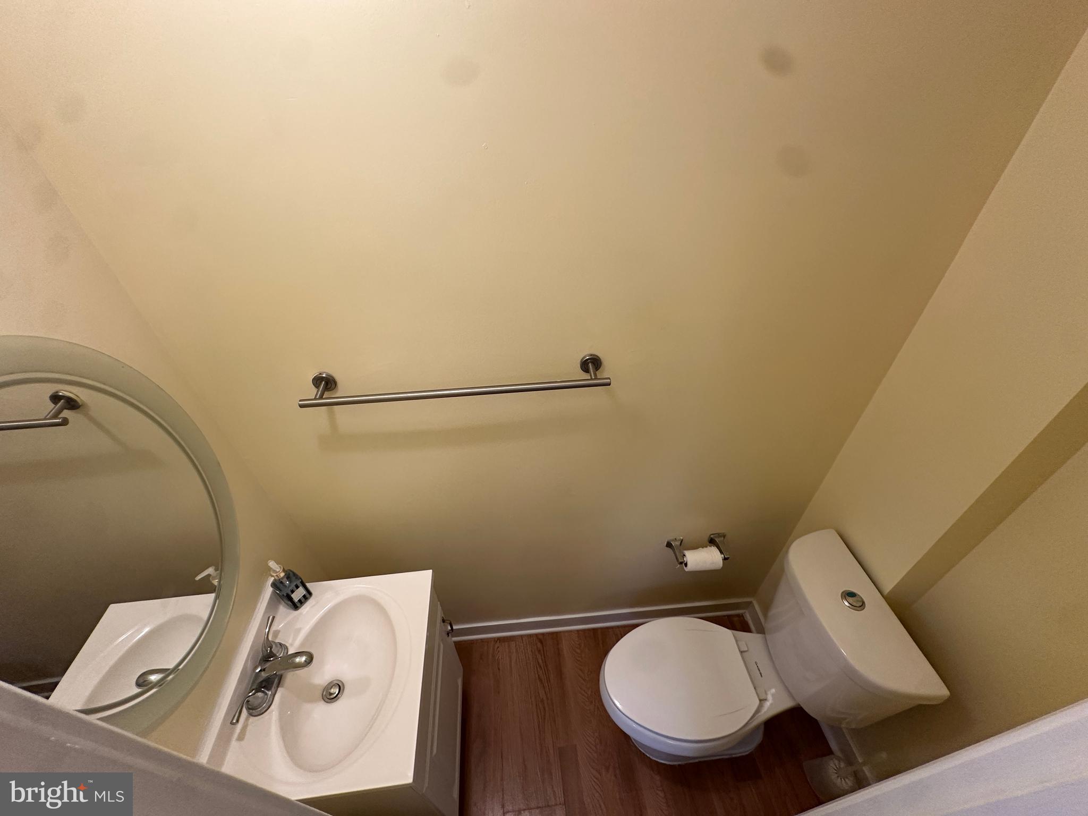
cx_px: 544
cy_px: 408
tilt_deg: -39.7
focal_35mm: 14
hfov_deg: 102.1
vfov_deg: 85.7
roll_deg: +2.0
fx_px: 440
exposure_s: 1/120
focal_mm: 2.22
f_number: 2.2
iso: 200
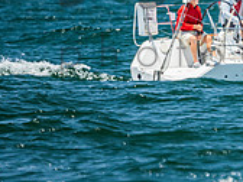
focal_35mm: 1355
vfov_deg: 1.1
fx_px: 9512
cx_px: 382
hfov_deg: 1.5
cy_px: -54
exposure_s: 1/800
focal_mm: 400
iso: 320
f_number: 5.6
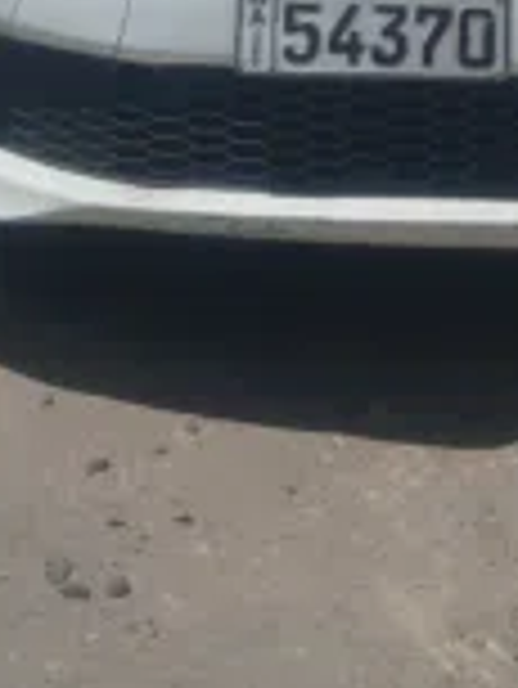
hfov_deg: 21.4
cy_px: -162
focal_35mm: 68
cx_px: 396
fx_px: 1355
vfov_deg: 25.3
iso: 20
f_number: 1.8
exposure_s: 1/1052
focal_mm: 3.98
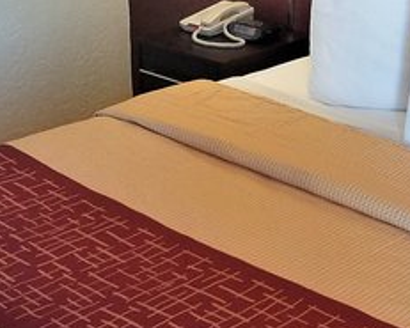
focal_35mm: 88
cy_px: 103
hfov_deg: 21.3
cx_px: 362
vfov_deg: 17.4
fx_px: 1068
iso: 160
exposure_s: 1/60
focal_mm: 4.2
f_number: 1.7
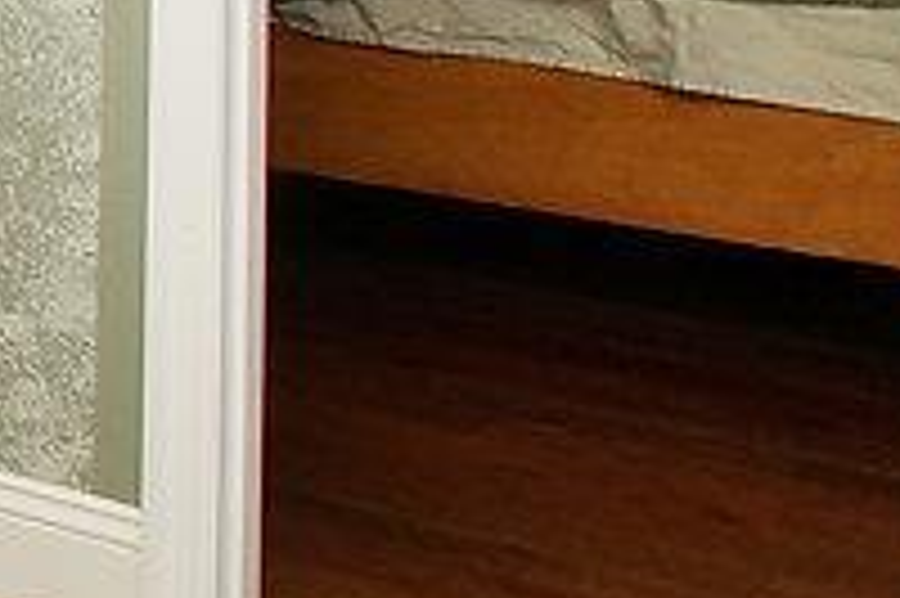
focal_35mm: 85
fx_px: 2112
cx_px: -1269
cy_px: -369
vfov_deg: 14.7
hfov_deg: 14.8
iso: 800
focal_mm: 11
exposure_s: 1/160
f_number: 4.5
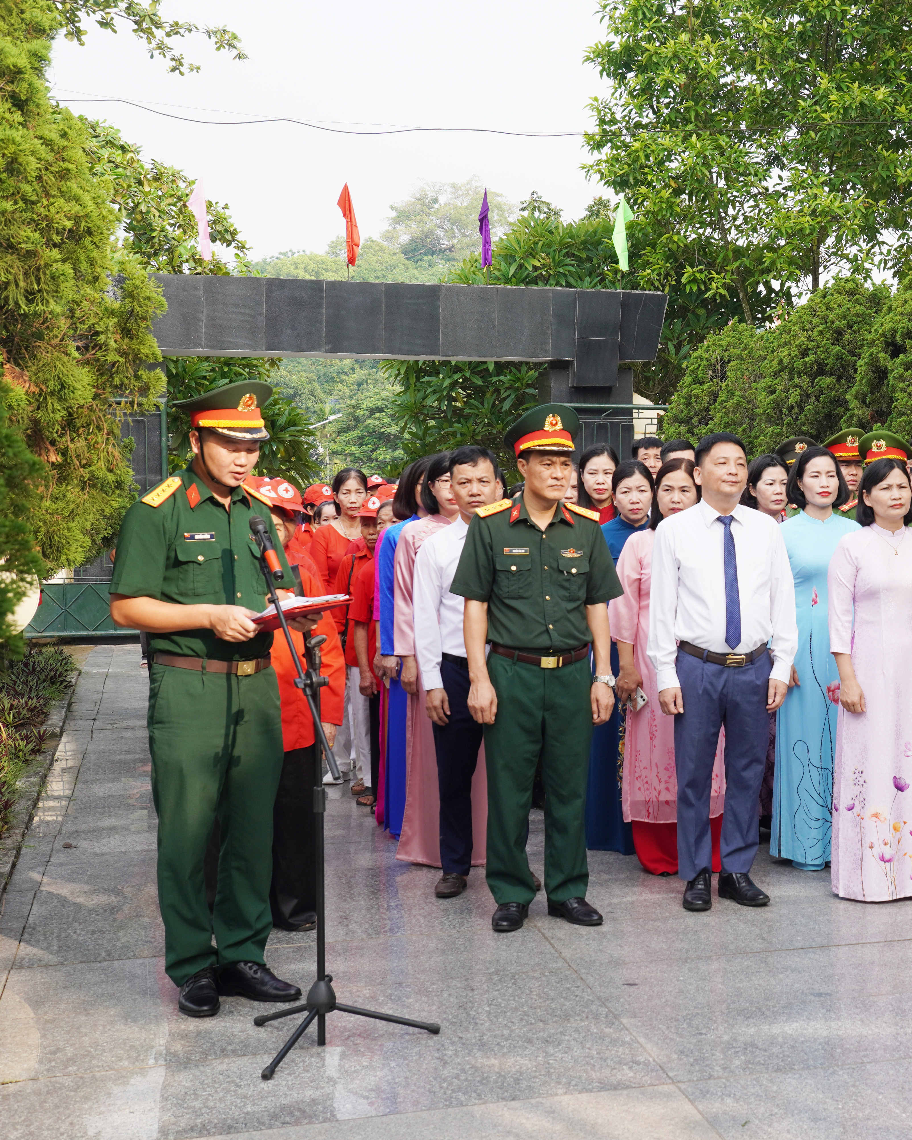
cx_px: 817
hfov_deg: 26.7
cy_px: 571
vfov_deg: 34.2
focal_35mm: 55
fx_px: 1856
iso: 100
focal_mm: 26
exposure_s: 1/160
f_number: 5.6
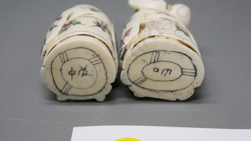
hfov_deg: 24.7
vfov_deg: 14.0
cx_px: 126
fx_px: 572
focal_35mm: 86
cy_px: 55
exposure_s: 1/320
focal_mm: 39
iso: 3200
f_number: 5.4
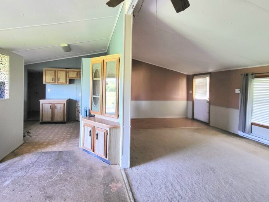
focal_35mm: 15
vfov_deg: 81.4
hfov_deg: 97.6
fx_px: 117
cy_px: 89
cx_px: 116
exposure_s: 1/30
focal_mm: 1.74
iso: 400
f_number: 2.2
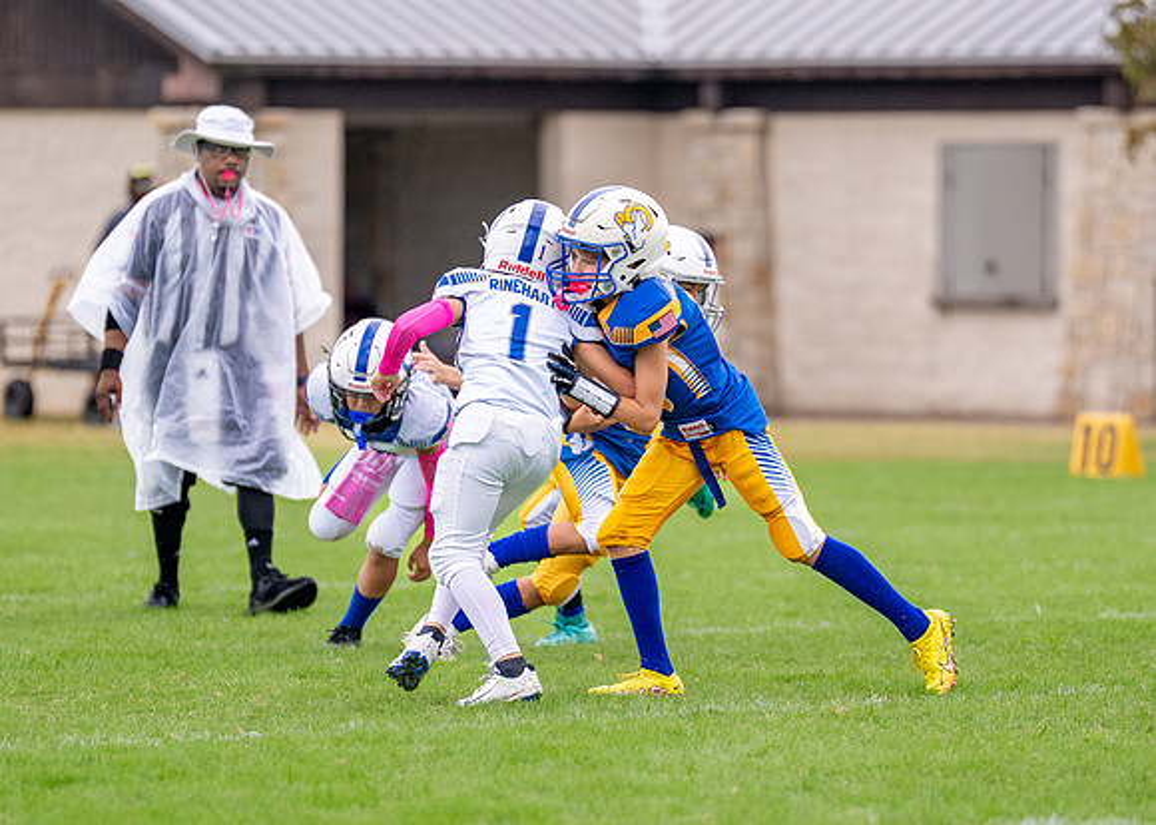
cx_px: 557
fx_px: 12591
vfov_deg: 3.8
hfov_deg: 5.3
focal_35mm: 384
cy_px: 425
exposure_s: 1/1600
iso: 400
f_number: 2.8
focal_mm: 200
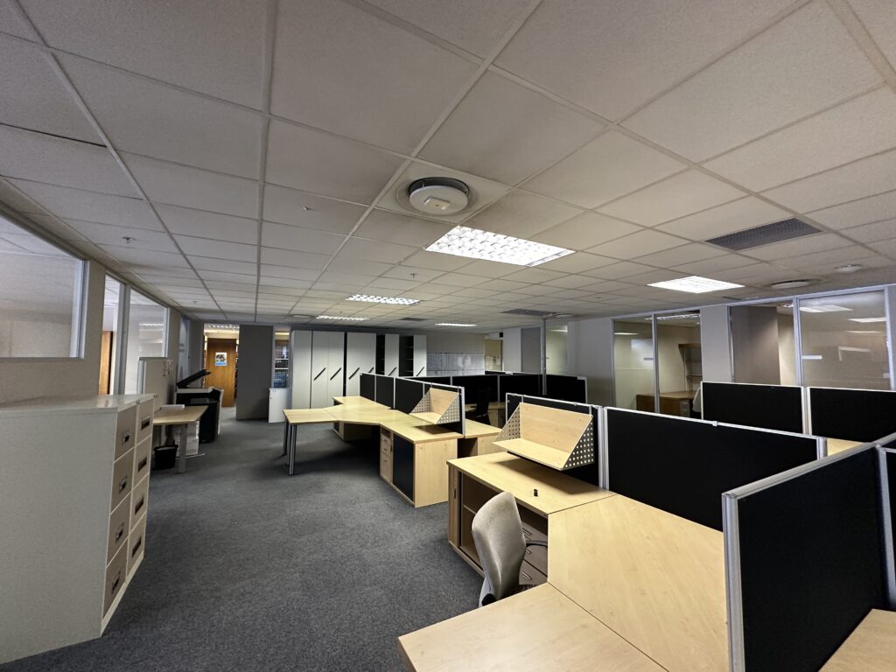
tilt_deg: +2.9
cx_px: 448
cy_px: 336
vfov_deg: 85.7
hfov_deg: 102.1
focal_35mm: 14
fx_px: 362
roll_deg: +0.8
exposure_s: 1/50
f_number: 2.2
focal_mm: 2.22
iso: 320
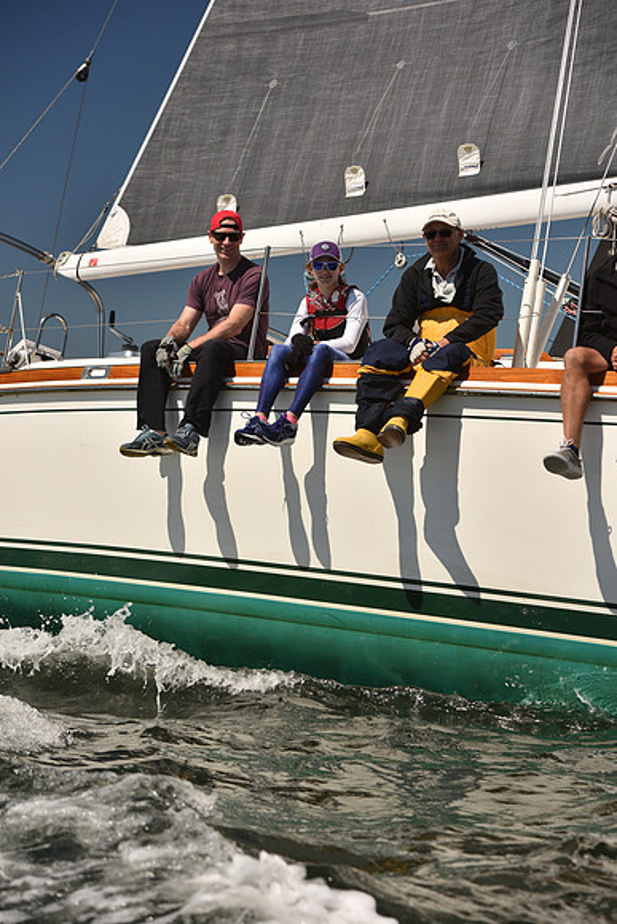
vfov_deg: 28.8
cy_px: 462
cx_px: 308
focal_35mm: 70
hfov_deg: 19.5
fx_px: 1798
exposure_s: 1/1250
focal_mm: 70
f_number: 5
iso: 250
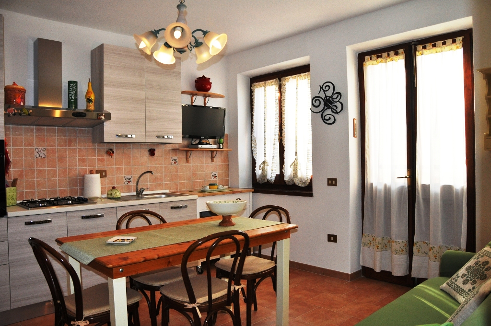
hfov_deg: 67.4
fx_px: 368
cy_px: 163
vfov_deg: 47.8
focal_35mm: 27
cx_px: 246
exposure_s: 1/200
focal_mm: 18
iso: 800
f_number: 5
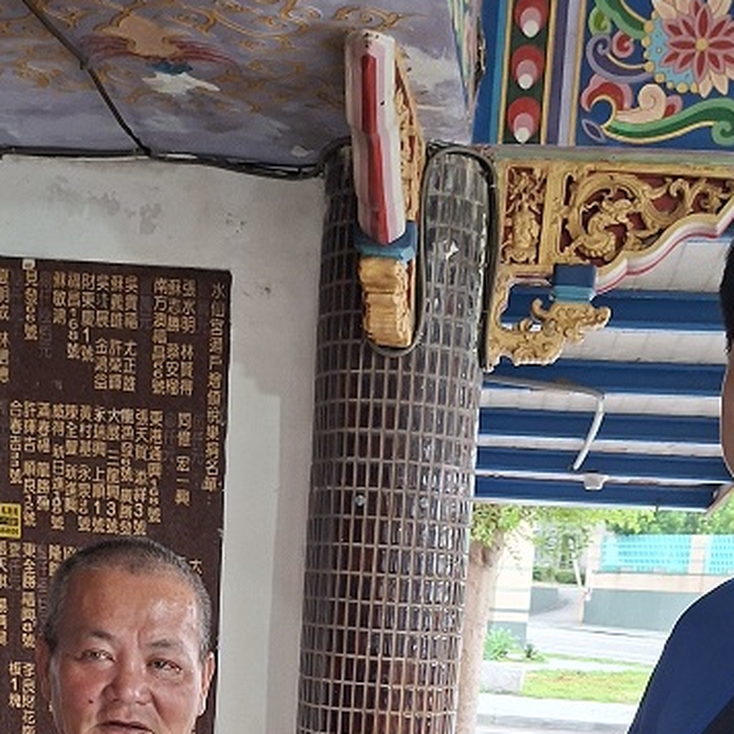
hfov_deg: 30.0
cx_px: 376
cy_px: 868
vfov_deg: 26.8
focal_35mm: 57
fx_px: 1367
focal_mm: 5.54
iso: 320
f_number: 1.8
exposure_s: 1/60
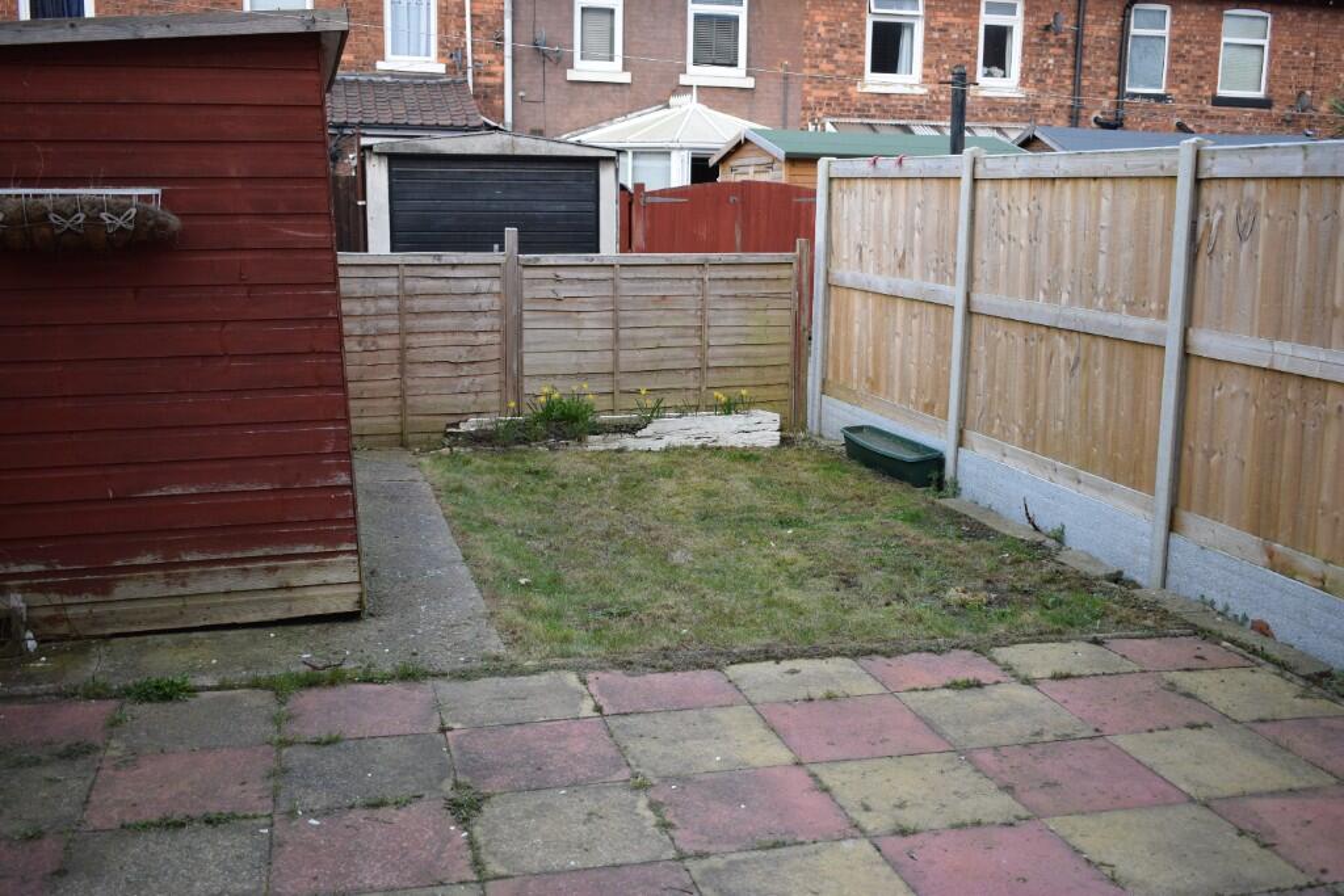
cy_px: 448
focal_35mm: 36
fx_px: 1344
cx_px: 672
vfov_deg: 36.9
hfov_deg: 53.1
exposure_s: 1/100
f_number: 5
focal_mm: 24
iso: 400
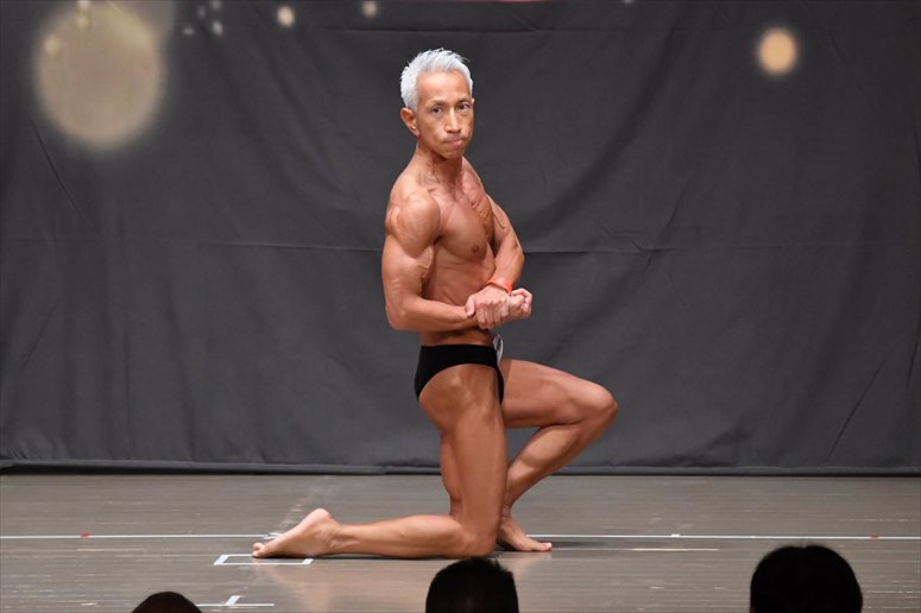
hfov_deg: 7.2
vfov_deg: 4.8
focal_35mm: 285
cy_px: 306
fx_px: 7288
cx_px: 460
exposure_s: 1/400
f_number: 5.6
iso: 6400
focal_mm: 190
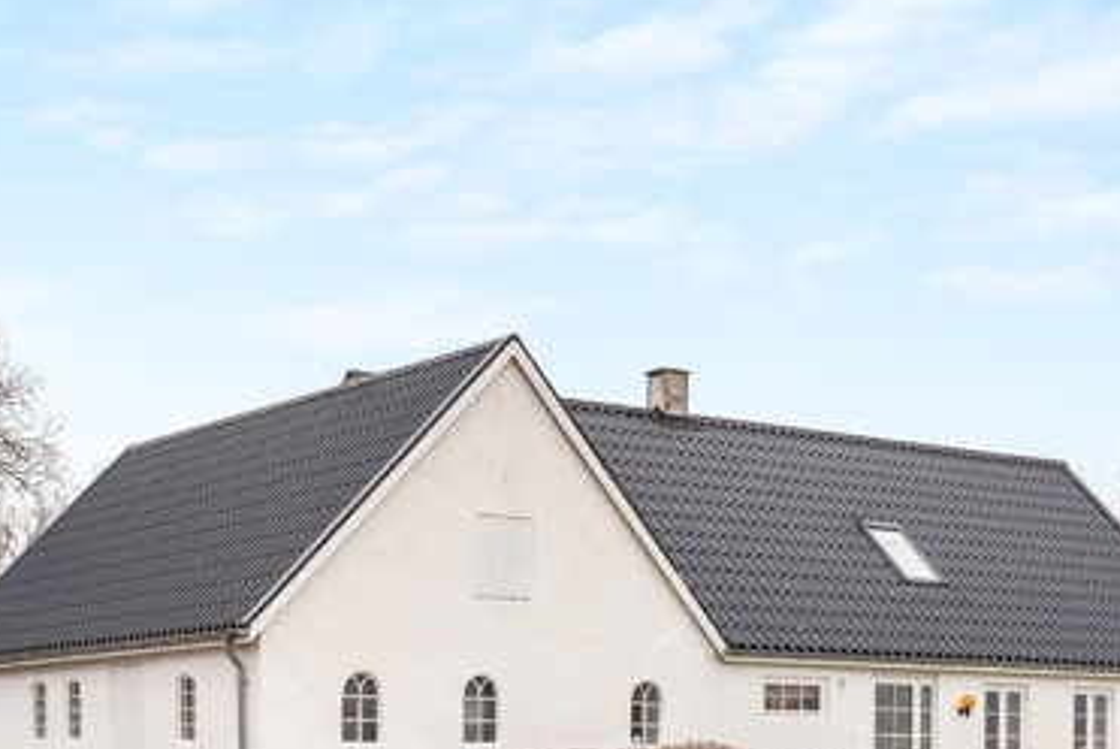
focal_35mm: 63
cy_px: 532
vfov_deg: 21.5
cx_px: 543
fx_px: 1961
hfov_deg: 31.9
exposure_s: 1/80
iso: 200
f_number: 8
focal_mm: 39
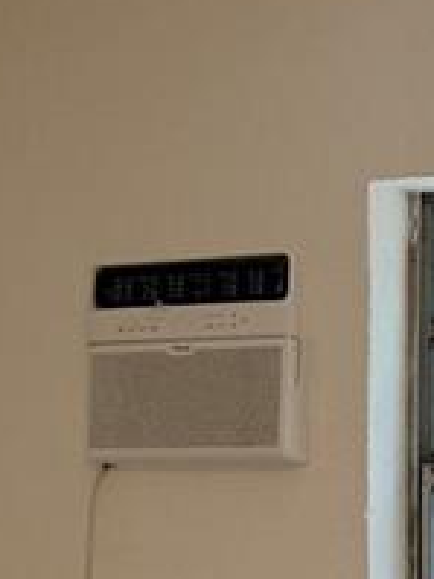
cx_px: 428
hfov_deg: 10.1
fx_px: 2427
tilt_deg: -16.2
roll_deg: -0.6
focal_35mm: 145
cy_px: 1193
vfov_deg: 12.0
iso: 64
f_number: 1.78
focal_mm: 6.76
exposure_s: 1/162
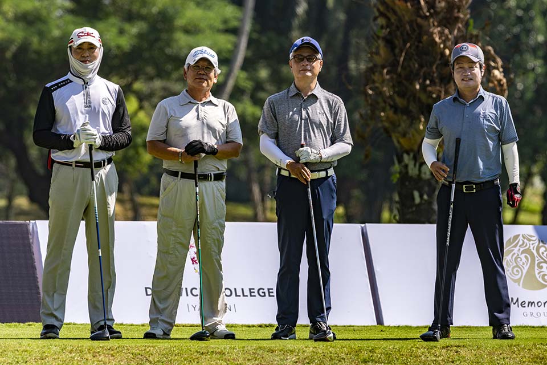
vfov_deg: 3.4
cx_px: 274
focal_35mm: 400
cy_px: 182
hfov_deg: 5.2
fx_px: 6077
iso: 450
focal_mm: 400
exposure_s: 1/1600
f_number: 8
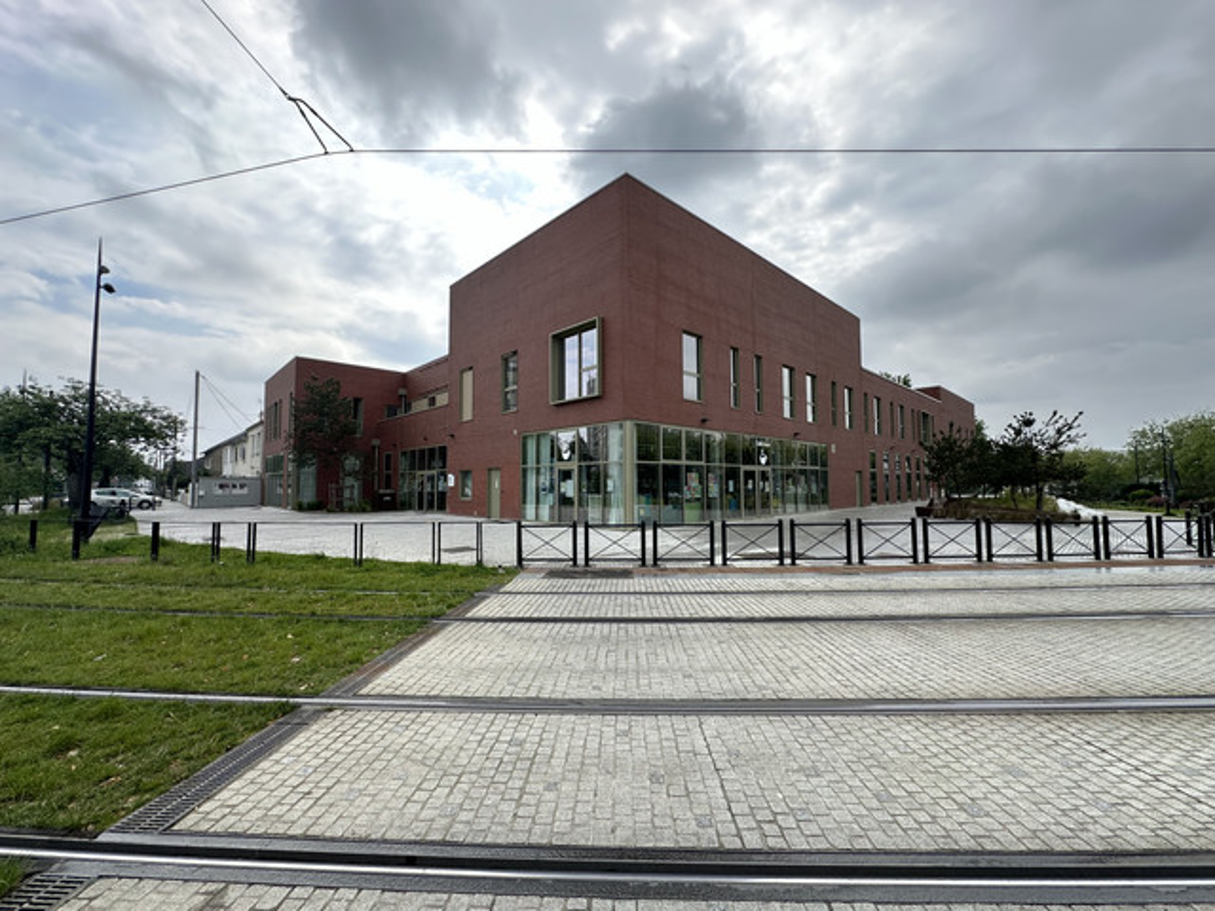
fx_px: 491
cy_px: 456
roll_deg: +0.8
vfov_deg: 85.7
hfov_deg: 102.1
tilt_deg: +3.3
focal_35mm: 14
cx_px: 608
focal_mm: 2.22
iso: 40
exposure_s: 1/836
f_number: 2.2
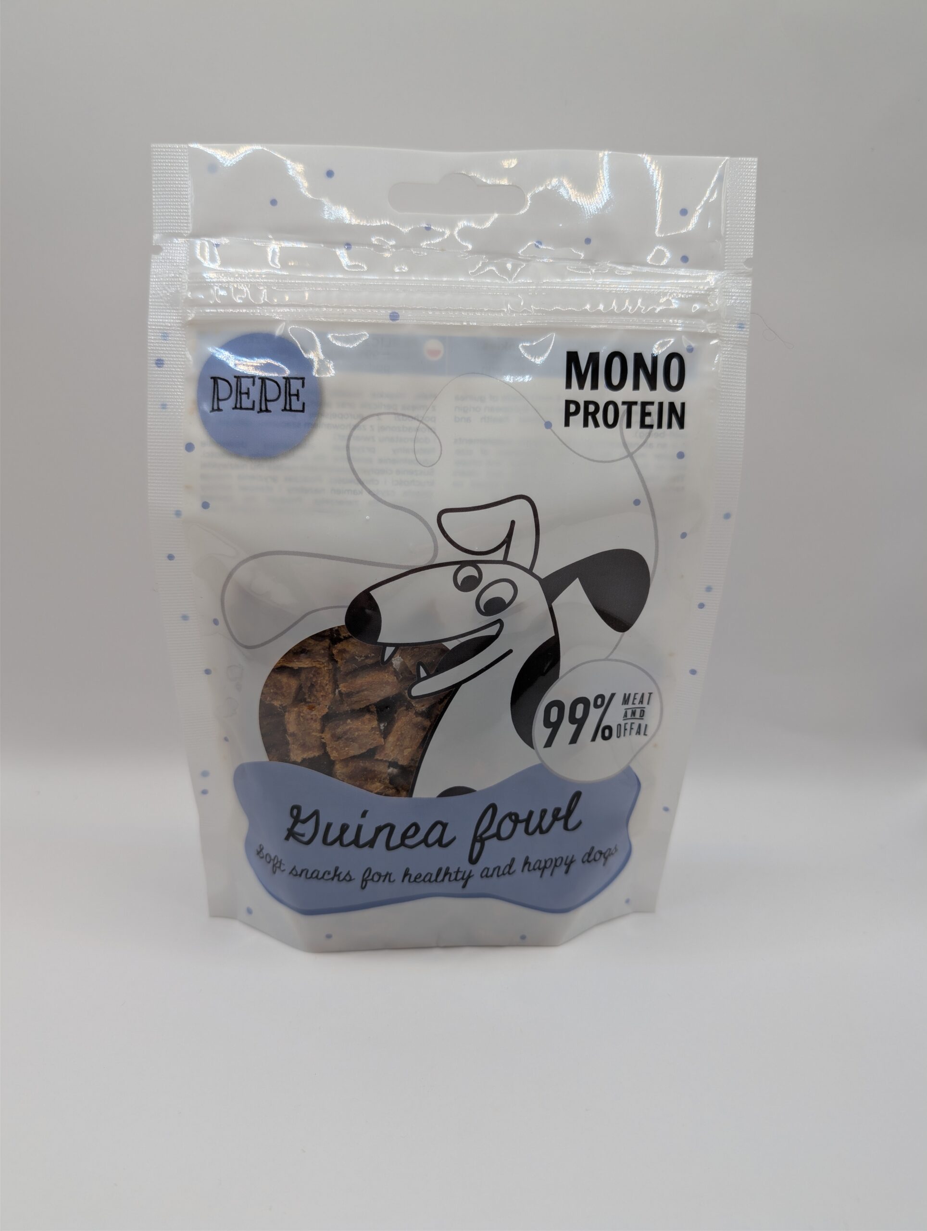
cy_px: 616
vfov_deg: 71.5
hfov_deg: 56.9
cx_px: 464
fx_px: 855
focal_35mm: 24
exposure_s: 1/140
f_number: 1.68
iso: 27
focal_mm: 6.9
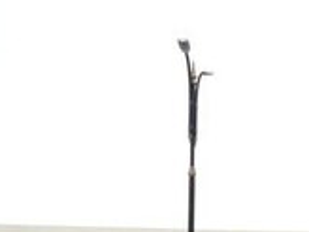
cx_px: 582
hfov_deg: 12.7
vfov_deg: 10.4
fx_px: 1241
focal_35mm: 139
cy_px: 330
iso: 1250
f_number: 7.1
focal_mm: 24
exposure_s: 1/1600
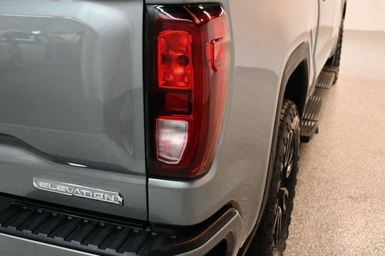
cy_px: 117
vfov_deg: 29.8
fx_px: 481
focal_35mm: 45
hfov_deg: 43.5
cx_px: 168
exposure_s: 1/125
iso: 2500
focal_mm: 26
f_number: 3.8
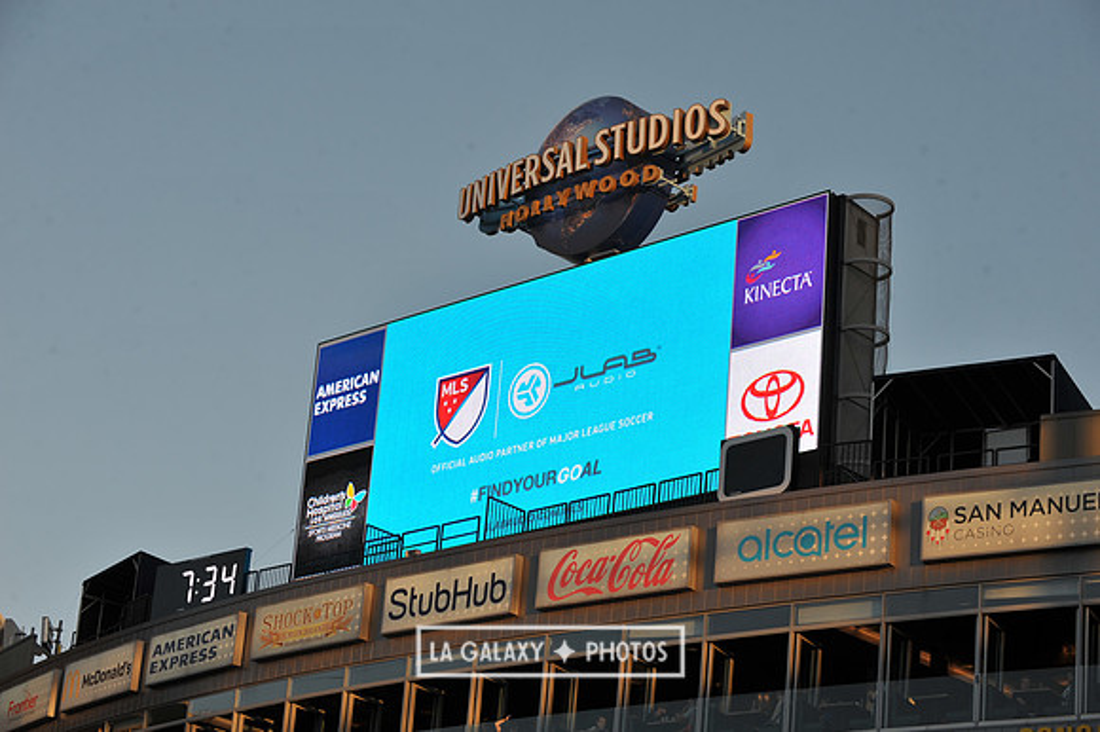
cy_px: 366
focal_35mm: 86
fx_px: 2626
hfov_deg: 23.7
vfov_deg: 15.9
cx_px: 550
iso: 200
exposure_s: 1/250
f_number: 8
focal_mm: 86
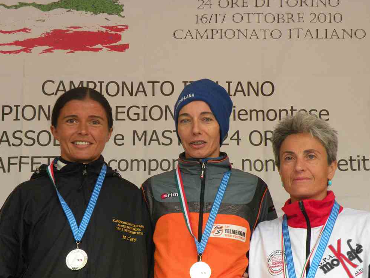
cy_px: 136
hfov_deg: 20.4
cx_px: 190
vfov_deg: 15.4
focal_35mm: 96
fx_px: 1026
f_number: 4
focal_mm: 16.4
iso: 274
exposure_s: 1/60.8
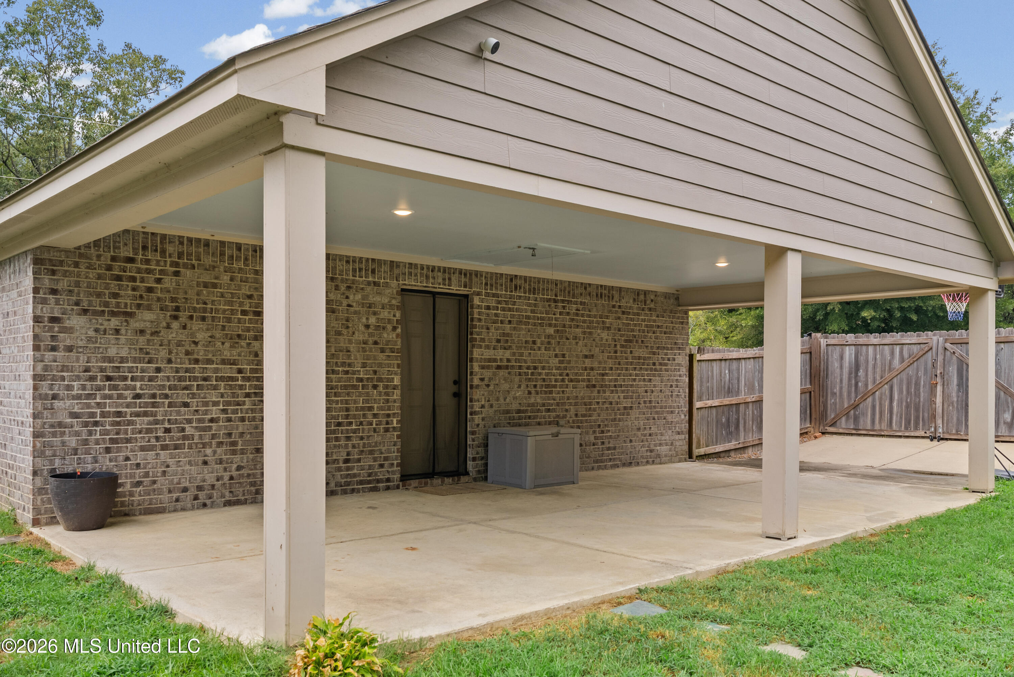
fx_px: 845
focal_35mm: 30
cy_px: 338
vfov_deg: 43.6
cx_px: 507
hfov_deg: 61.9
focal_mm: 30
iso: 800
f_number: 9
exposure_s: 1/100
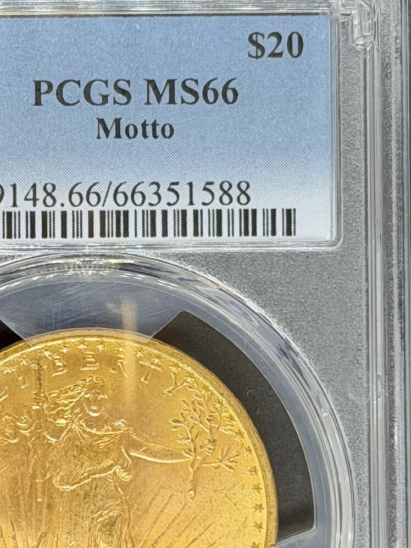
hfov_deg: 19.0
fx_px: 1219
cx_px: 88
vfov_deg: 25.1
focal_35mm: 77
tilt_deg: -86.3
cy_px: 391
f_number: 1.78
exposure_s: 1/200
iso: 50
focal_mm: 6.76
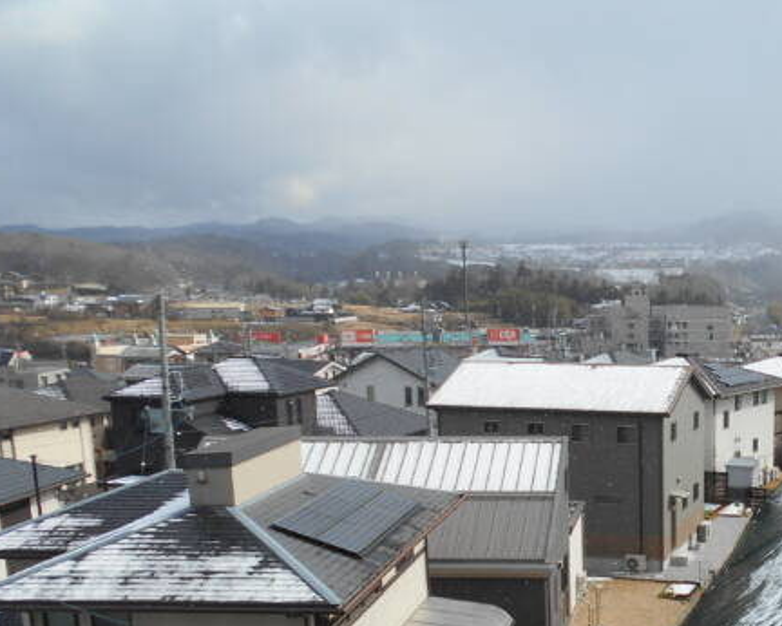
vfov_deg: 30.9
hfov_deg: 37.0
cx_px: 704
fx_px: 1088
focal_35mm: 47
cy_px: 539
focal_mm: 4.6
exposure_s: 1/1000
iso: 80
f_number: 3.2
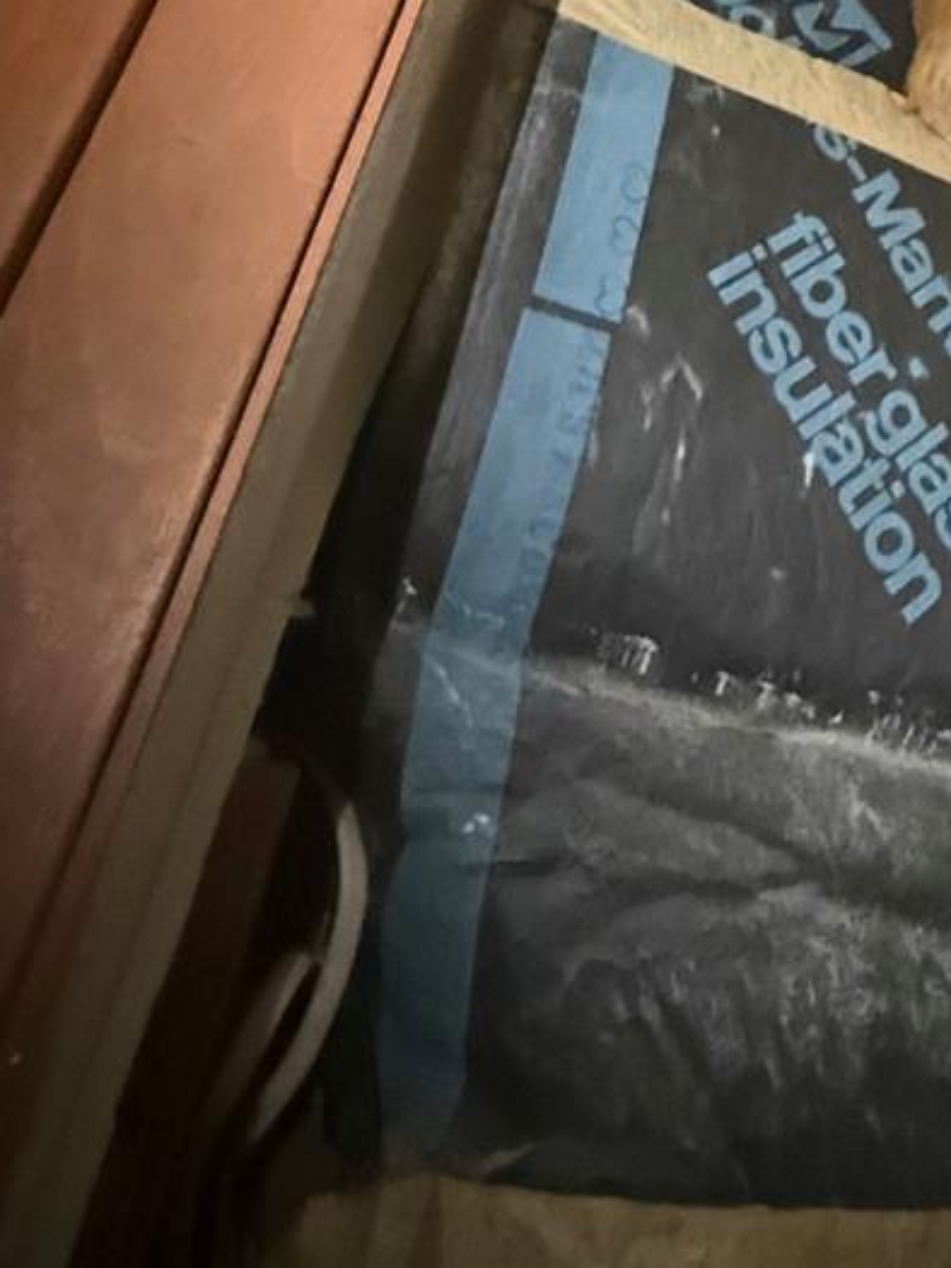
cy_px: 362
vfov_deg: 54.9
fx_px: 1172
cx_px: 772
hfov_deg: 42.1
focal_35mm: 32
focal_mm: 2.22
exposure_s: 1/30
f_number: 2.2
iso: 1600
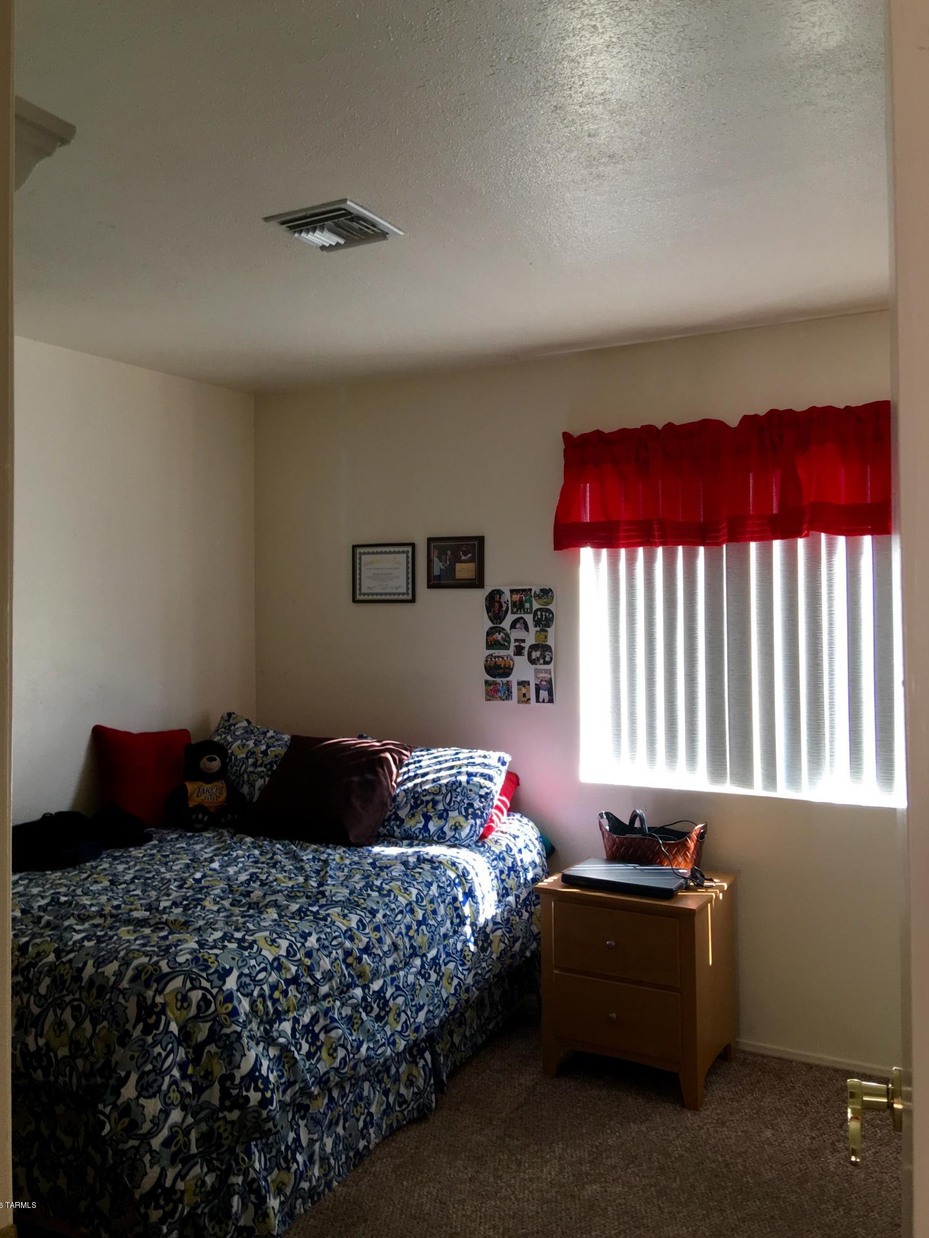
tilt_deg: +1.2
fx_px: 1073
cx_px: 456
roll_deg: +0.0
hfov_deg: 46.8
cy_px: 605
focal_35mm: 30
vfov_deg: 60.0
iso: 50
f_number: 2.2
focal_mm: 4.15
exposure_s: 1/30
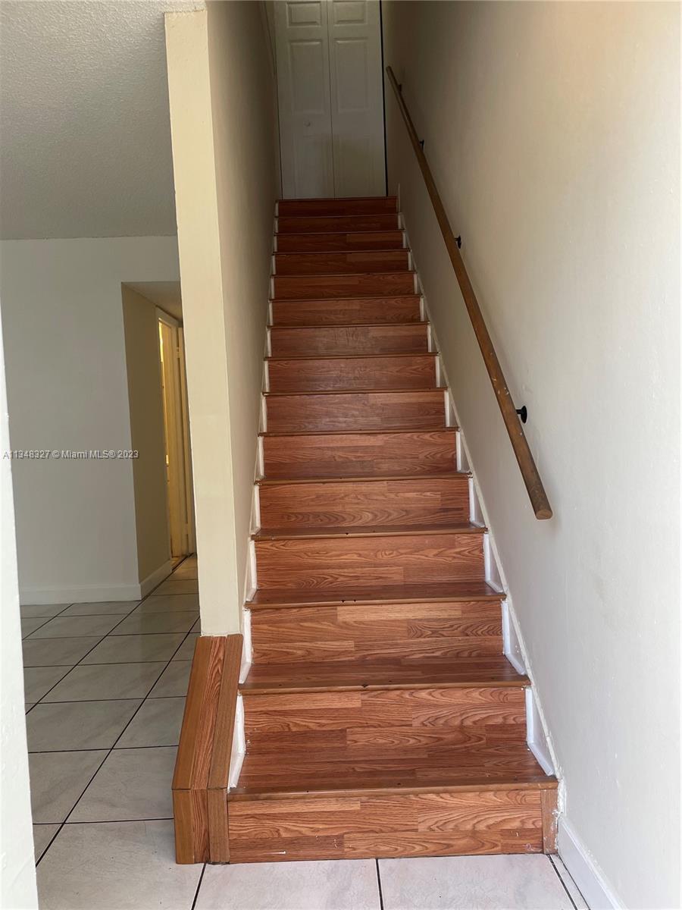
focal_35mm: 26
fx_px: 683
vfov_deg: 67.3
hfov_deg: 53.1
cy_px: 455
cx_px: 341
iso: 32
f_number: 1.6
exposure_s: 1/120
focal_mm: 4.2
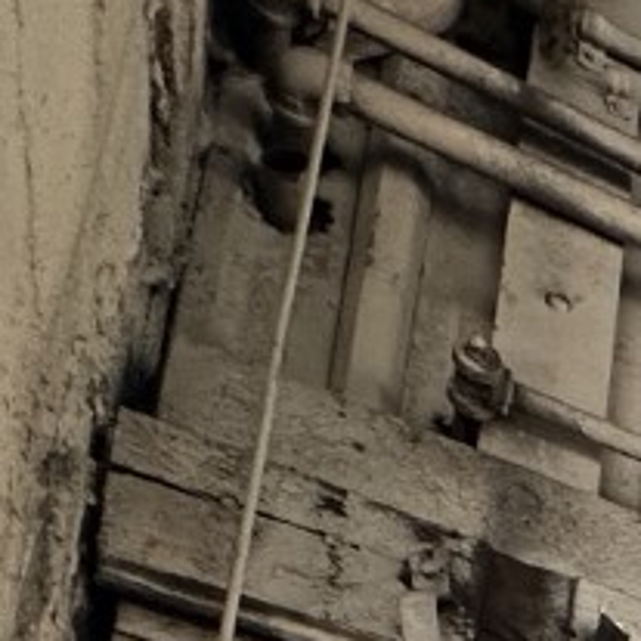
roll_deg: +5.8
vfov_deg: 14.0
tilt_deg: +18.5
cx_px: 1486
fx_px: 1802
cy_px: 1539
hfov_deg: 14.4
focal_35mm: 86
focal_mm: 2.22
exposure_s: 1/99
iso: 160
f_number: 2.2
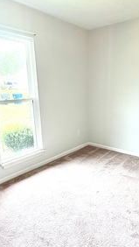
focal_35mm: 27
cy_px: 144
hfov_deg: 42.9
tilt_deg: -17.3
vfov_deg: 69.4
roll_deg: +1.0
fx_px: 177
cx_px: 78
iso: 100
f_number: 2.2
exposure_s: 1/124
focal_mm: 2.22
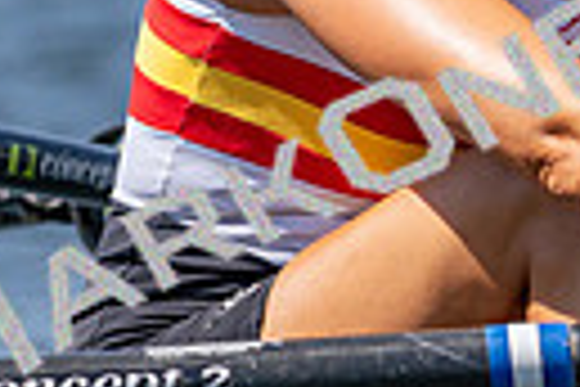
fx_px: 19525
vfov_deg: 1.1
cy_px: -29
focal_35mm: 1212
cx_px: 513
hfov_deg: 1.7
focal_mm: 270
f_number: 5.6
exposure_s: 1/2000
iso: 250
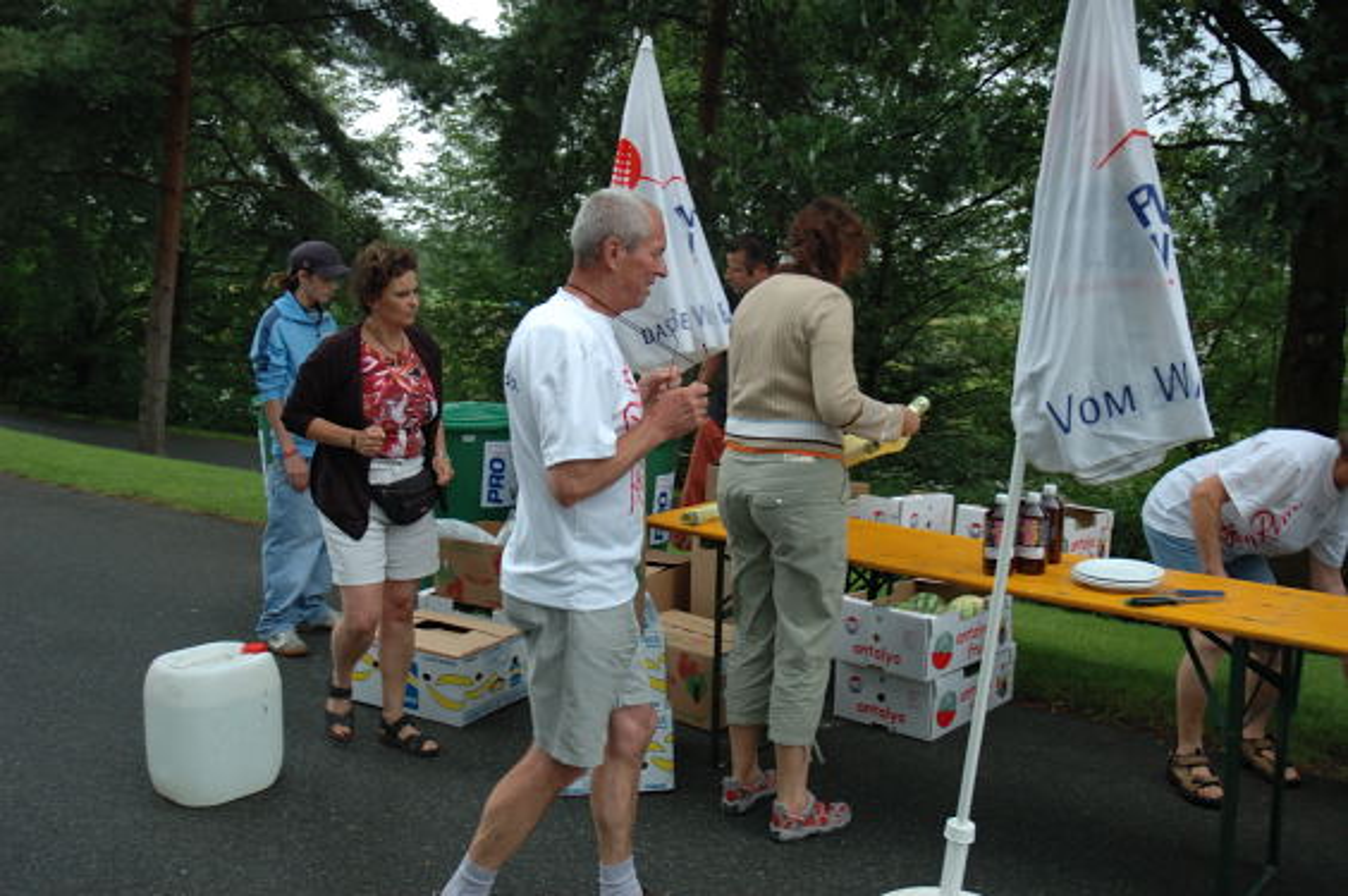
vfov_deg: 35.4
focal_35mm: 38
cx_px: 674
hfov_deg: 51.3
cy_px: 448
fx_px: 1403
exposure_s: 1/60
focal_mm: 25
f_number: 4
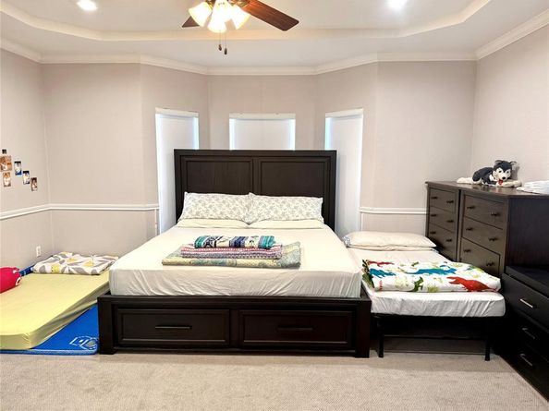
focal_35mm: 24
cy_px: 206
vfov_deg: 56.8
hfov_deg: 71.6
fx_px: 380
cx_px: 274
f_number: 1.78
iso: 160
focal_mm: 6.76
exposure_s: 1/60
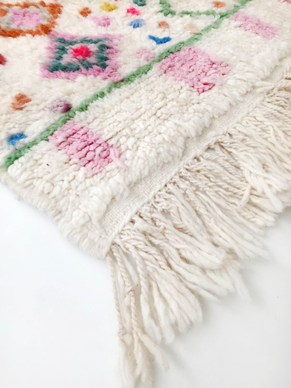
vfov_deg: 61.7
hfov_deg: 48.2
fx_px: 325
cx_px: 146
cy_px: 194
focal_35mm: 29
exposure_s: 1/33
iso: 50
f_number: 2.2
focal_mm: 4.15
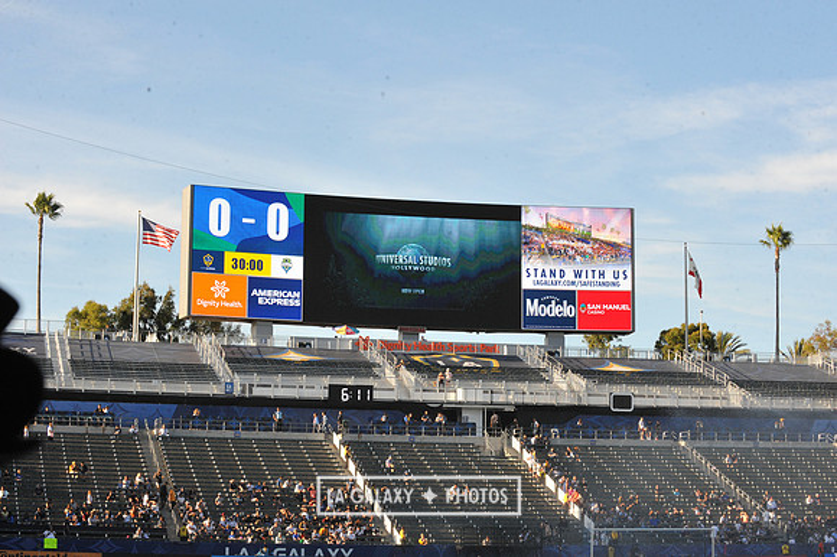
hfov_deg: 25.4
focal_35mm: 80
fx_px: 1859
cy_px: 278
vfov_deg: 17.0
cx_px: 418
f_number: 14
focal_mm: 80
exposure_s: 1/800
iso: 1600
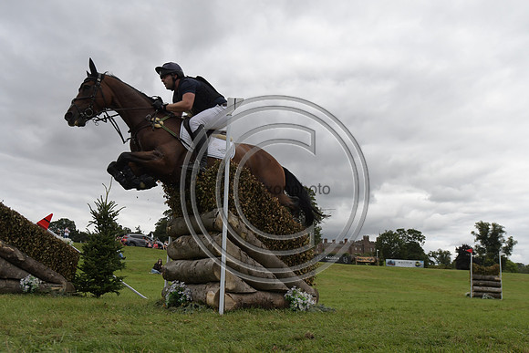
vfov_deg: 40.0
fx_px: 485
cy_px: 176
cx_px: 264
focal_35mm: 33
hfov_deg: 57.2
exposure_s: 1/4000
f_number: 5.6
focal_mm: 22
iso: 800
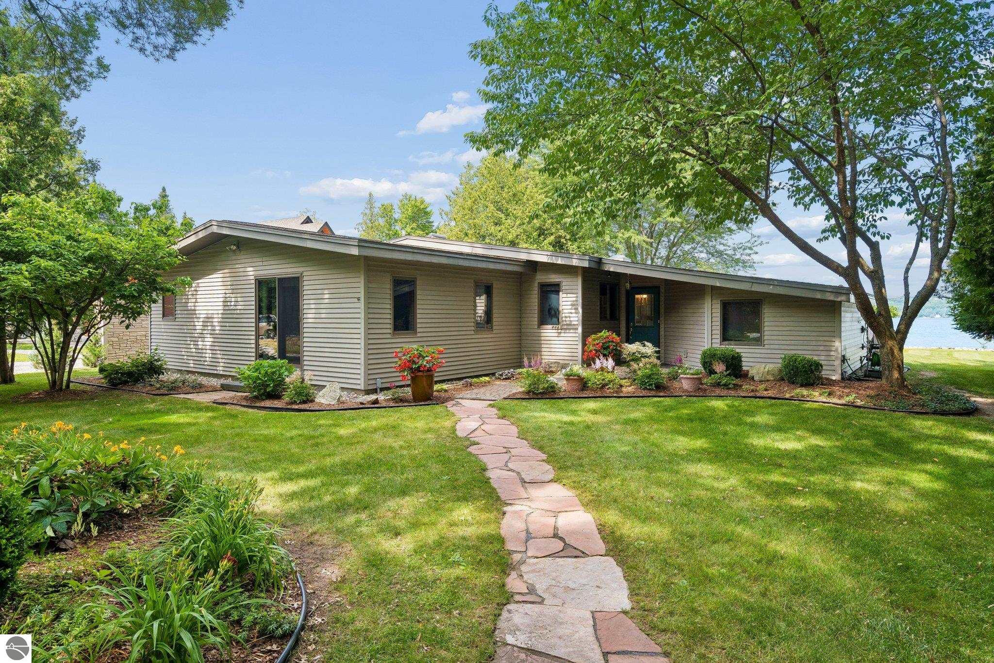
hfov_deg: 81.2
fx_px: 580
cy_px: 332
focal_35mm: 21
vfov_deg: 59.5
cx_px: 497
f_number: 8
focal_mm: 21
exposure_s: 1/160
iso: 250
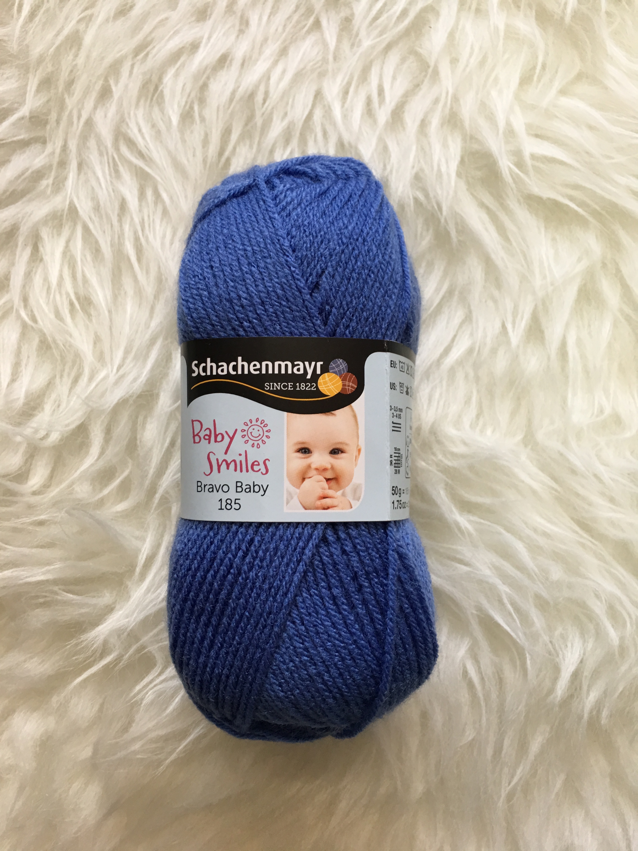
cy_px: 426
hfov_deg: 48.2
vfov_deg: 61.7
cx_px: 319
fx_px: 713
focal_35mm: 29
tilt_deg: -87.4
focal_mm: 4.15
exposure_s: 1/17
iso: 40
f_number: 2.2
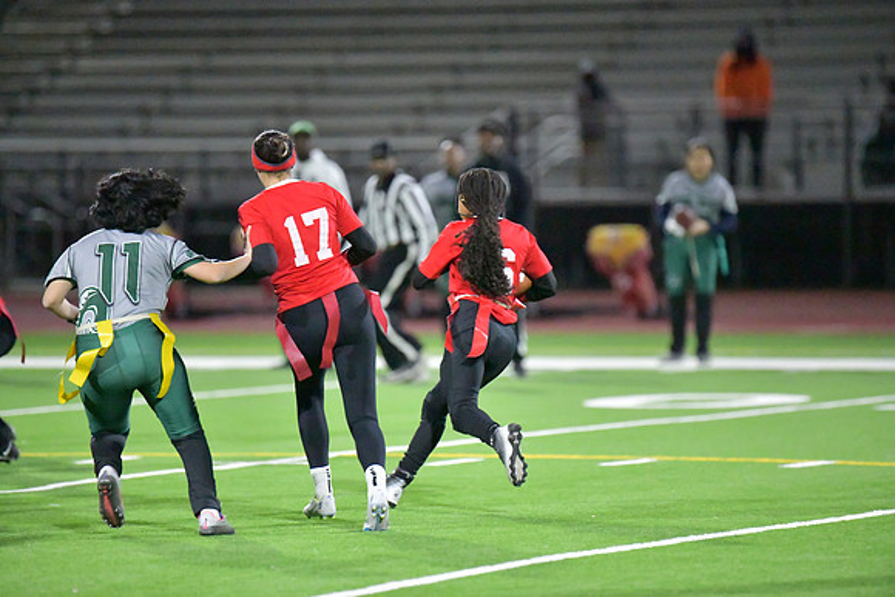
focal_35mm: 300
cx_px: 448
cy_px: 298
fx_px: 7460
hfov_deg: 6.9
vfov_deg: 4.6
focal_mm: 300
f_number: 2.8
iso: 25600
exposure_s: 1/3200
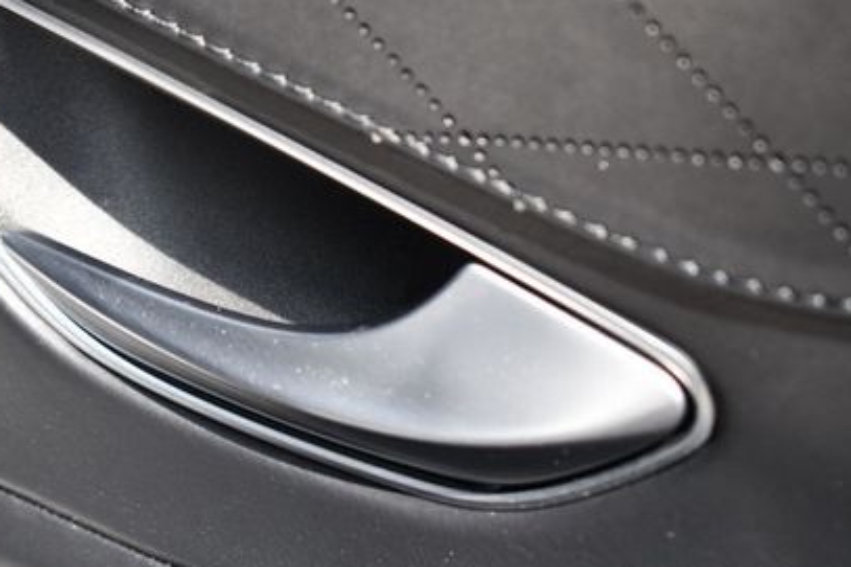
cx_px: 240
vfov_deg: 10.6
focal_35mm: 129
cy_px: 207
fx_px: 3048
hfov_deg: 15.8
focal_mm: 55
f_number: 5.6
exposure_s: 1/250
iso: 400
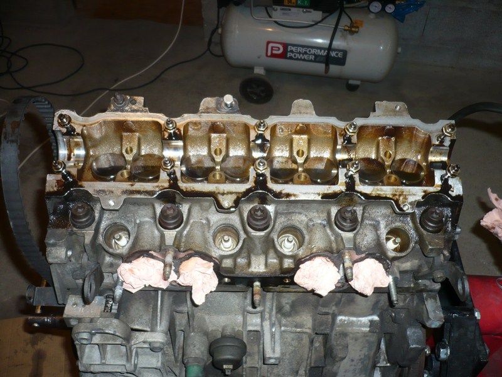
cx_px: 251
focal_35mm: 35
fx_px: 508
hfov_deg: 52.6
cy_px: 188
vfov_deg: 40.7
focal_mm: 5.8
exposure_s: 1/30
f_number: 2.8
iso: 100
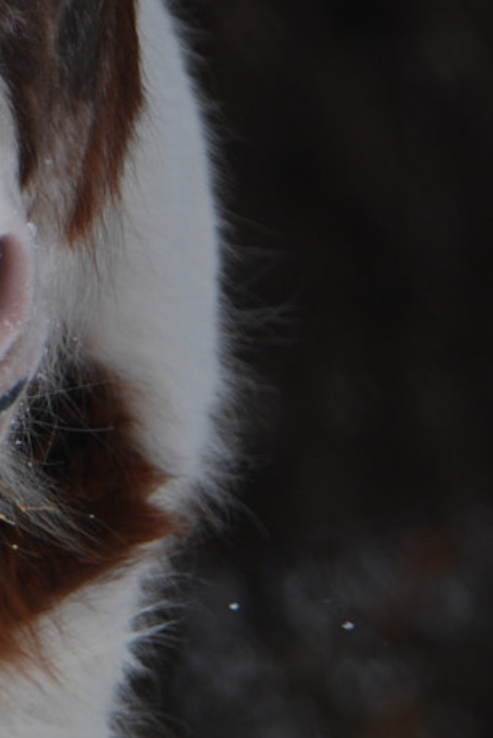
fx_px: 40455
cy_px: 203
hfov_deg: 0.7
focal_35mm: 1974
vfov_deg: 1.0
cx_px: -283
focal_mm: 380
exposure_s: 1/800
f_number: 6
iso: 100
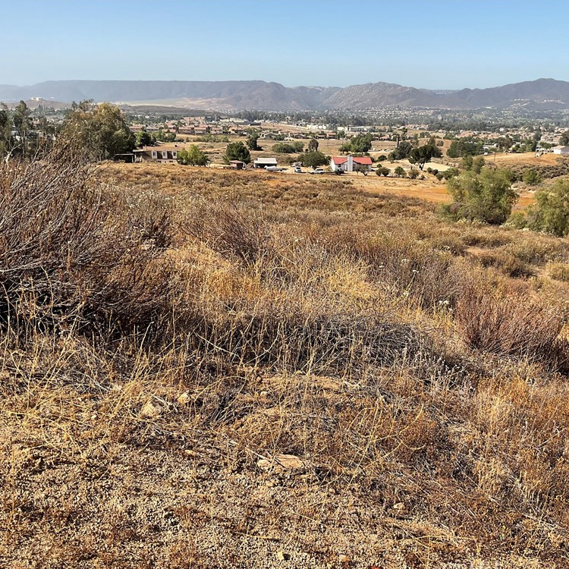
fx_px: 651
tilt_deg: -16.3
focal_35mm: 35
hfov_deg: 46.8
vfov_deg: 47.2
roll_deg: -2.4
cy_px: 290
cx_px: 353
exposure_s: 1/1451
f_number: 1.8
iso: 16
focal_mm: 3
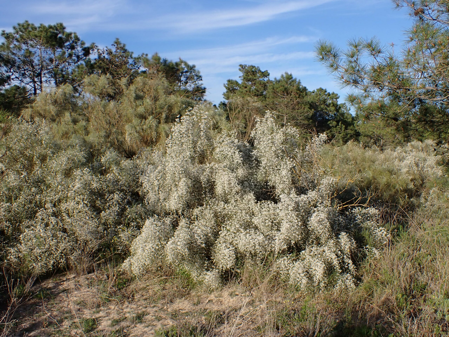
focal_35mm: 30
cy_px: 168
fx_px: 389
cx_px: 224
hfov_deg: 60.0
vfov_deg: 46.8
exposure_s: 1/125
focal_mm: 5.4
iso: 100
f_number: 9
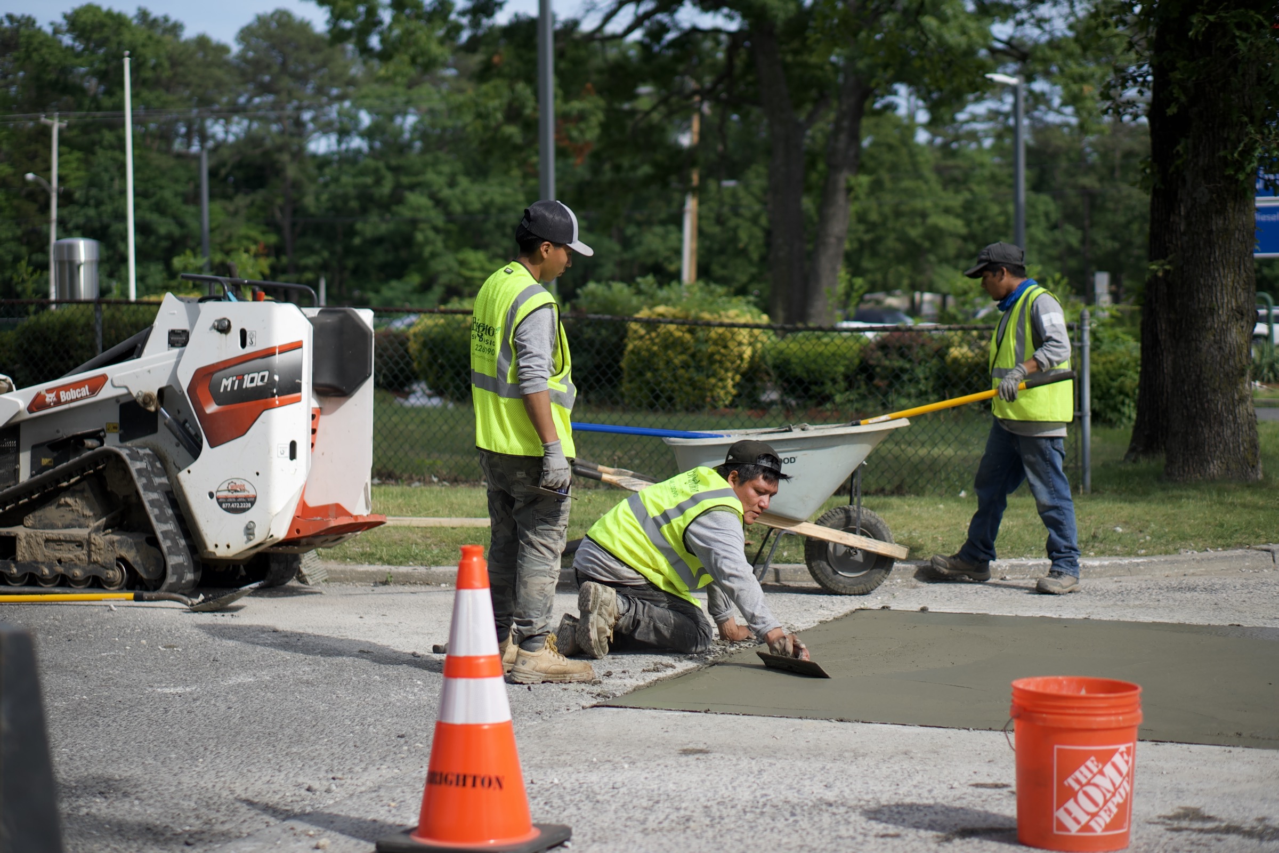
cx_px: 640
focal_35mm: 75
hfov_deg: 27.0
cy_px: 426
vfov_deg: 18.2
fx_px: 2664
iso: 100
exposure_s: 1/3200
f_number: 2
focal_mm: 50
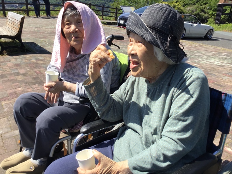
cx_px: 116
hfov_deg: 58.4
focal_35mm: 31
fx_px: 208
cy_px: 87
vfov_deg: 45.4
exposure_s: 1/981
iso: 25
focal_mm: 3.3
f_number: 2.4
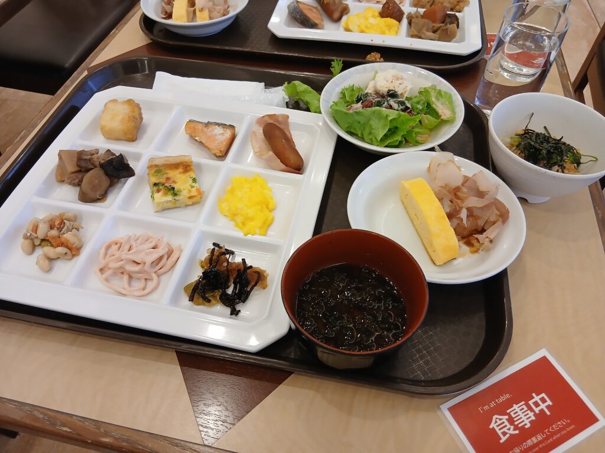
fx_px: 454
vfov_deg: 53.1
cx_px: 302
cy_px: 226
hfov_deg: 67.3
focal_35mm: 26
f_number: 1.8
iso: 250
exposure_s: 1/30
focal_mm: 3.86
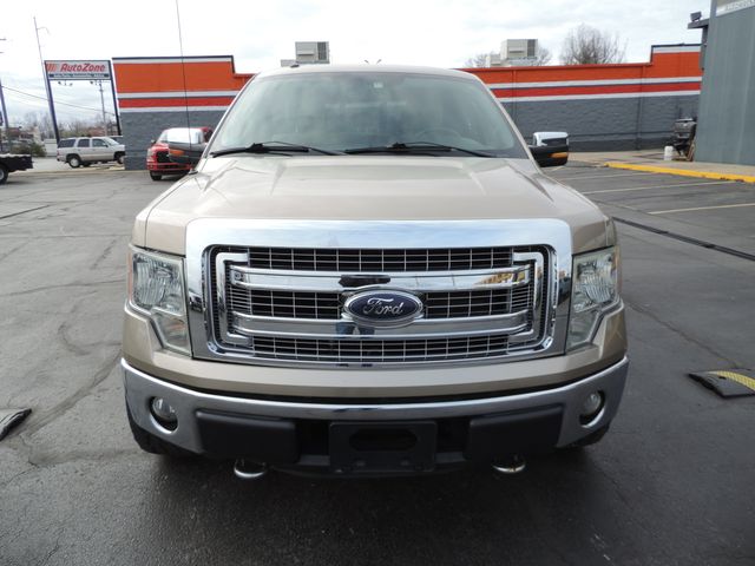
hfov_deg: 71.6
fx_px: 523
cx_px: 378
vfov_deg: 56.8
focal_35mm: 24
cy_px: 283
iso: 80
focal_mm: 4.3
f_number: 3
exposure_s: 1/400
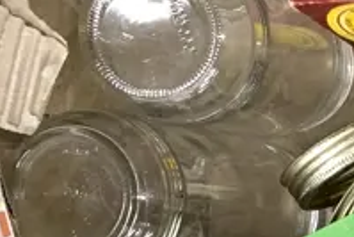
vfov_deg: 9.7
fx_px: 1368
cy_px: 314
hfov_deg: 11.7
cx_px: 881
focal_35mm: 139
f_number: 1.8
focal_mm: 4.25
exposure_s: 1/50
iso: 125
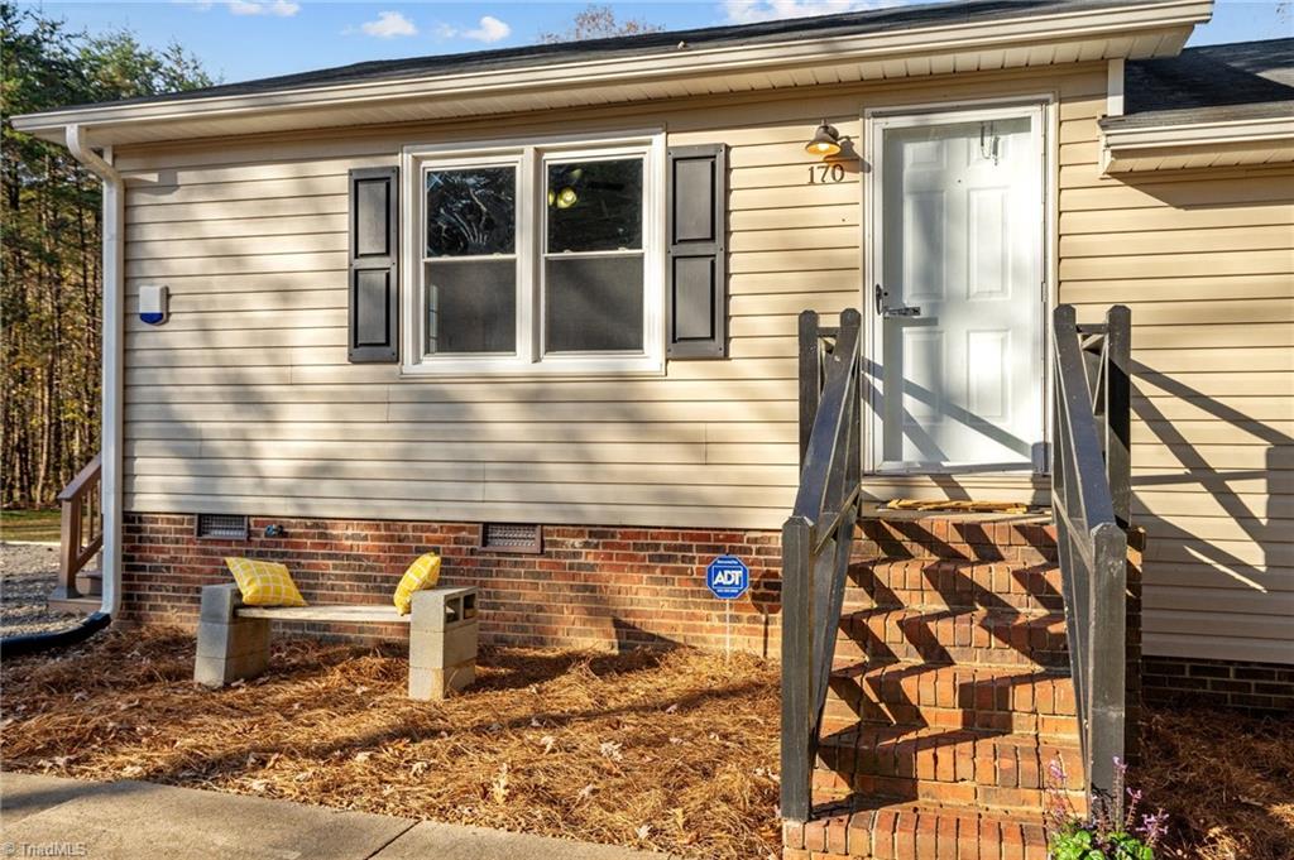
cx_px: 647
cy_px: 430
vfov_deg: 43.5
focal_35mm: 30
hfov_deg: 62.0
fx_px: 1077
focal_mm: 30
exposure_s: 1/640
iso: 200
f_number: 8
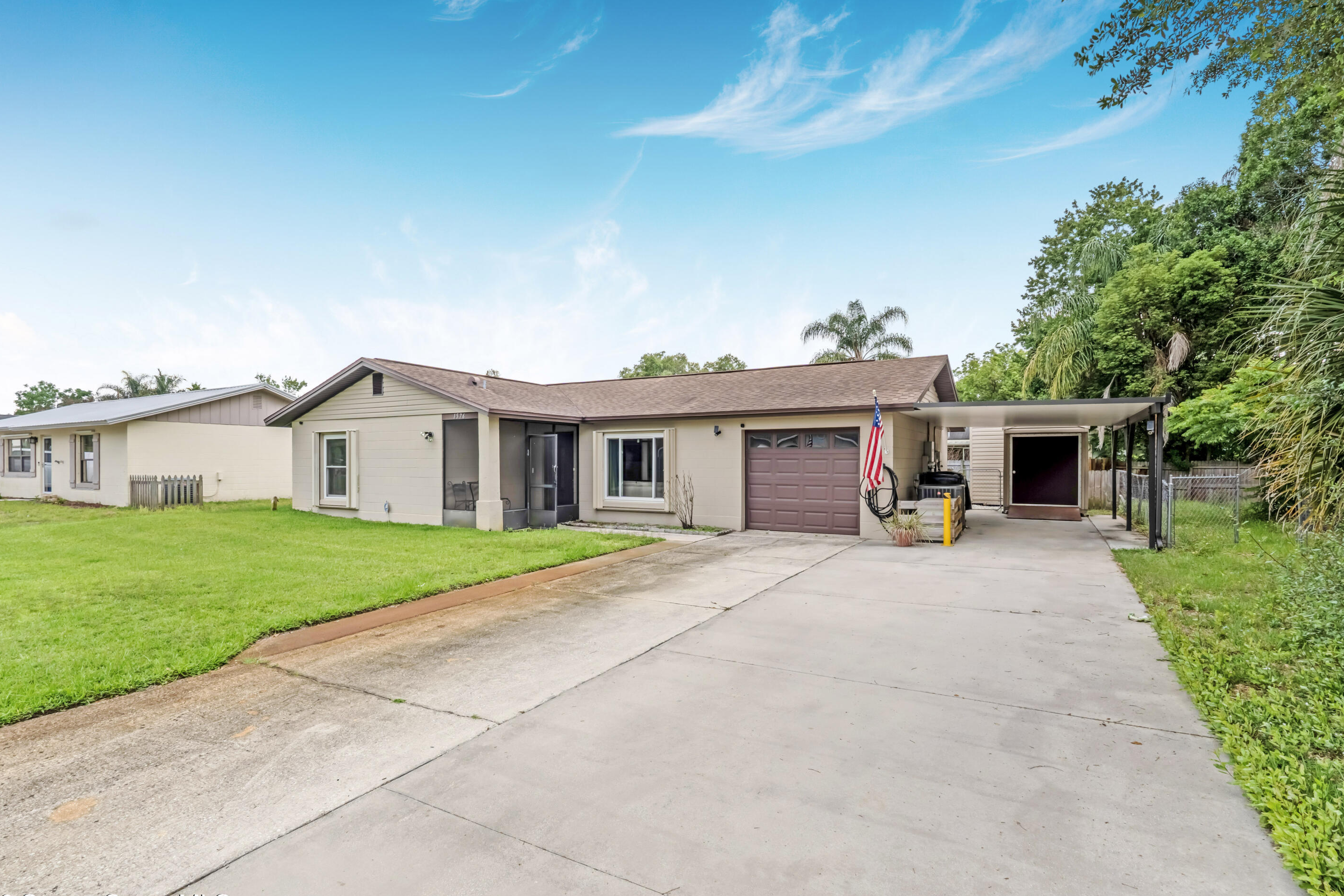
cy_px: 472
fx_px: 654
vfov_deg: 68.7
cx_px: 647
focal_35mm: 18
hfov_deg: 91.5
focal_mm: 11
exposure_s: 1/4000
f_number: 9
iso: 250
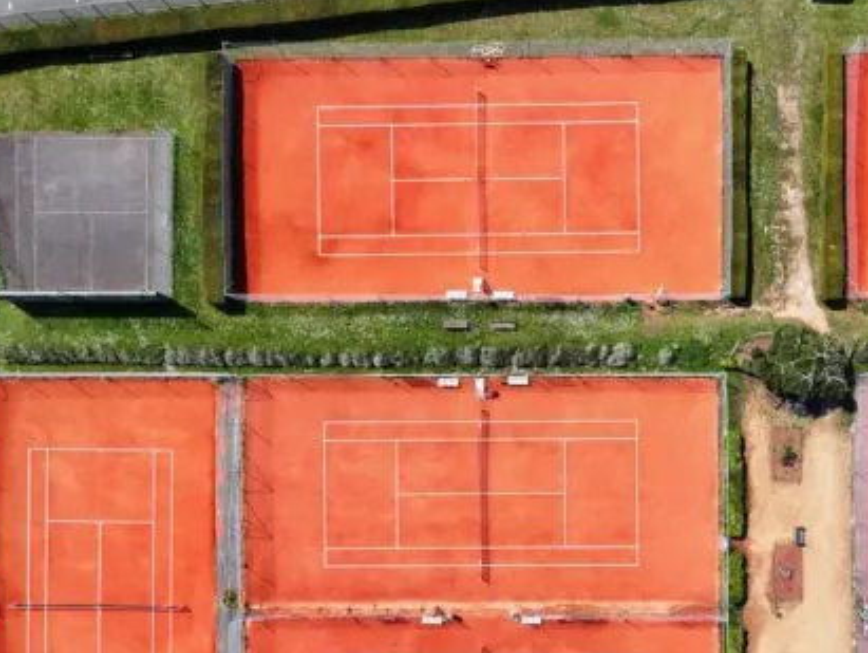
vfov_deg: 40.1
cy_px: 454
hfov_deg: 52.3
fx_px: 878
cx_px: 507
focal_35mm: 35
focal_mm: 12.29
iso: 120
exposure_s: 1/2000
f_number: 2.8
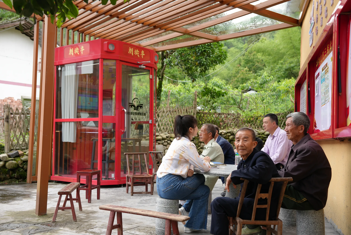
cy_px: 118
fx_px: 400
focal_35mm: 41
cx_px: 176
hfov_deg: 47.4
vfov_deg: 32.7
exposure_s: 1/160
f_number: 4
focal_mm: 41
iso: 160
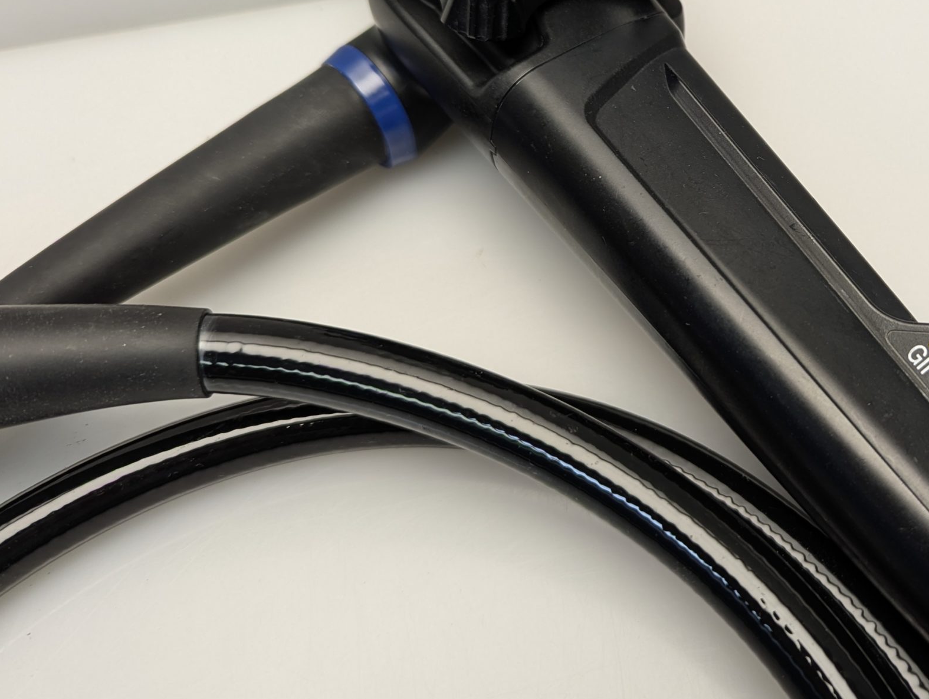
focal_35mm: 39
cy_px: 215
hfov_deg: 46.0
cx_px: 706
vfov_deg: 36.4
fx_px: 1048
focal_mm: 6.81
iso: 71
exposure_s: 1/50
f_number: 1.85
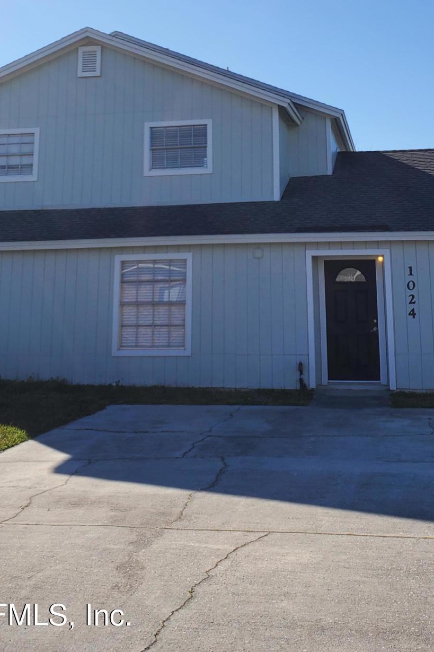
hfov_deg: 30.5
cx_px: 248
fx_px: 796
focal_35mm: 44
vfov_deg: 42.5
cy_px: 132
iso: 50
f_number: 2.4
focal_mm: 4.3
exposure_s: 1/1950
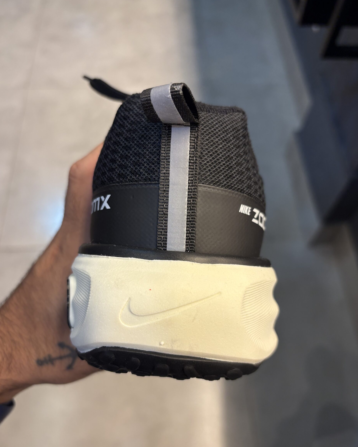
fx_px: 371
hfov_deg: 51.5
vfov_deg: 62.2
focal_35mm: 28
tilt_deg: -60.6
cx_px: 174
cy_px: 238
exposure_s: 1/120
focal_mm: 5.96
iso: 100
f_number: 1.6
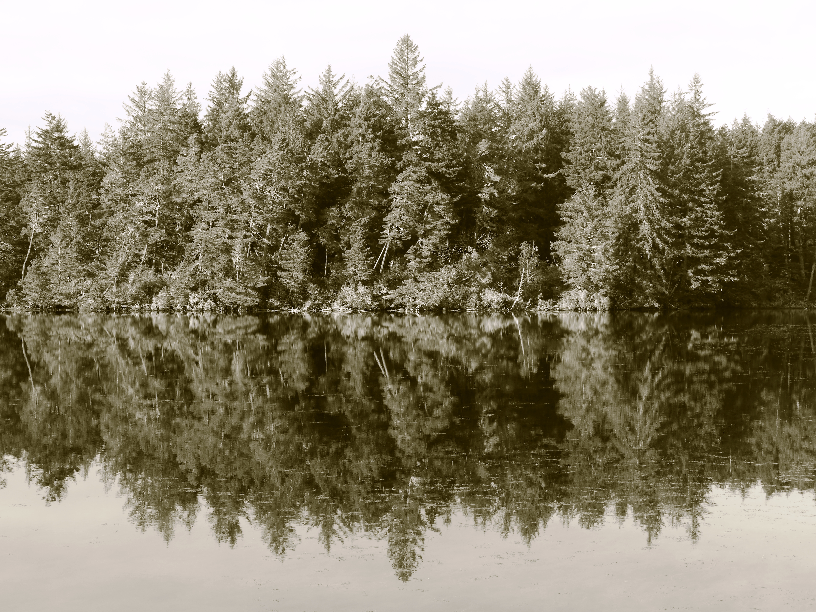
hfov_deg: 38.2
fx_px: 1179
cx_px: 408
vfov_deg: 29.1
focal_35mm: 50
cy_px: 306
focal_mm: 25
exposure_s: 1/200
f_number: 6.3
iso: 160
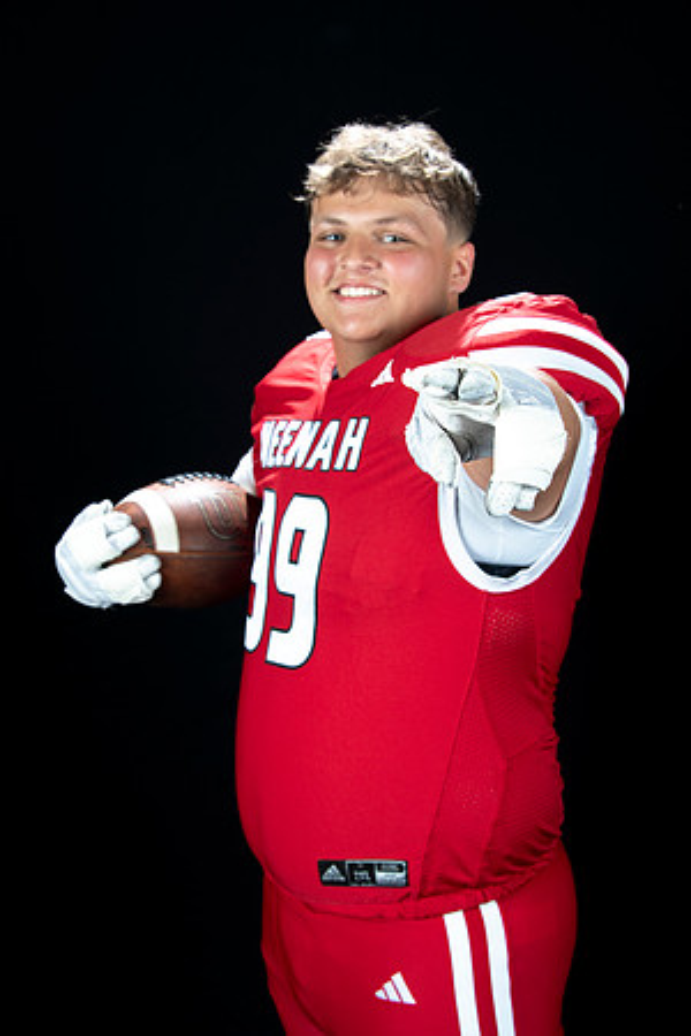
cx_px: 346
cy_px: 518
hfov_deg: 26.0
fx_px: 1497
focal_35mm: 52
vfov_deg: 38.2
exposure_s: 1/160
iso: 320
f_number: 9
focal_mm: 52
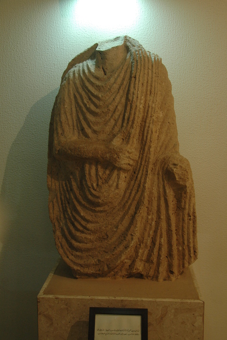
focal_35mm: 40
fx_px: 383
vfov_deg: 47.9
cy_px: 170
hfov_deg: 33.0
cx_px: 114
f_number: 4
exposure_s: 1/20
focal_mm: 27
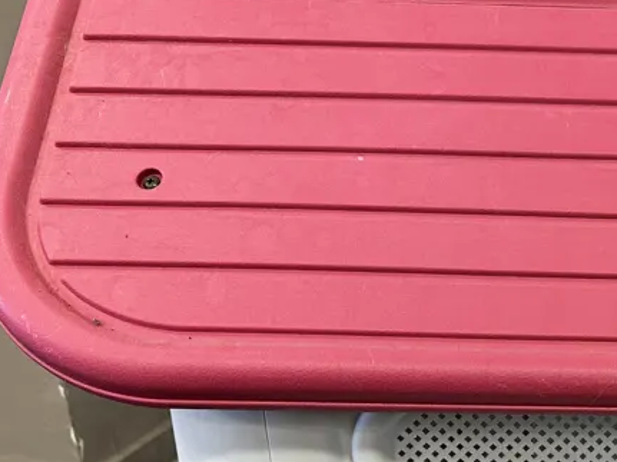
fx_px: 1016
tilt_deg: -24.3
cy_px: 442
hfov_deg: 30.6
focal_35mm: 57
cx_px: 657
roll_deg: -1.2
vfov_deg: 24.7
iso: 125
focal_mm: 6.86
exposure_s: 1/50
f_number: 1.78
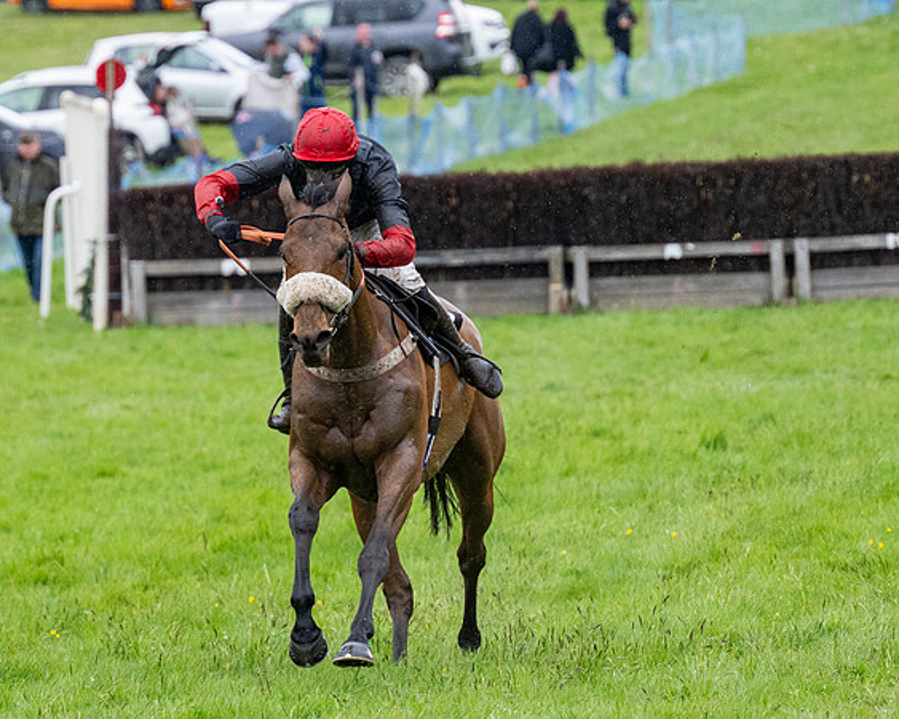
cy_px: 318
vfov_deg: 4.0
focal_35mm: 383
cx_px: 373
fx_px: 10197
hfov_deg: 5.0
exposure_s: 1/1000
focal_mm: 155
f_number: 4
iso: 1000
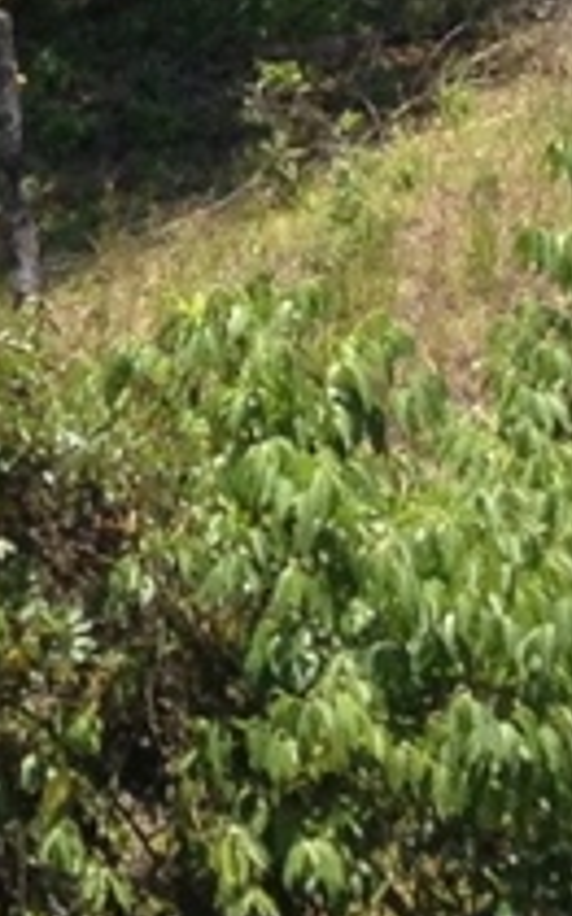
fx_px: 7068
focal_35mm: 283
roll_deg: +0.8
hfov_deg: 4.4
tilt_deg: +7.0
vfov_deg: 7.0
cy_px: -1269
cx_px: -1375
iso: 50
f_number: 2.4
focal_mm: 4.28
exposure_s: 1/824
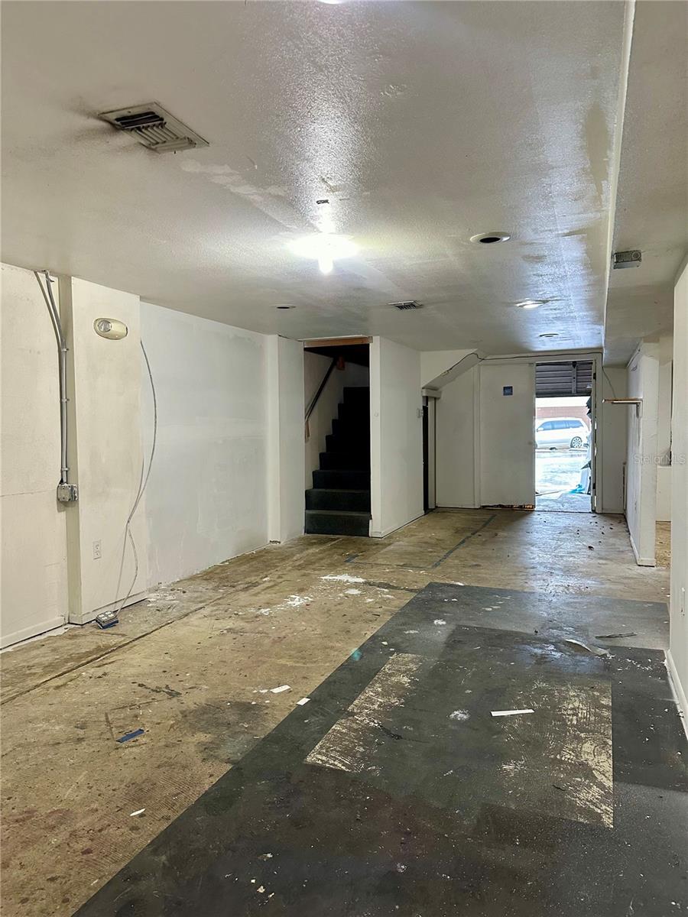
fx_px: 636
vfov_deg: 71.6
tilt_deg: -4.2
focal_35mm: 24
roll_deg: +0.8
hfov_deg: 56.8
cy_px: 458
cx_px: 344
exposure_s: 1/60
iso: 400
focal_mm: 6.86
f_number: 1.78
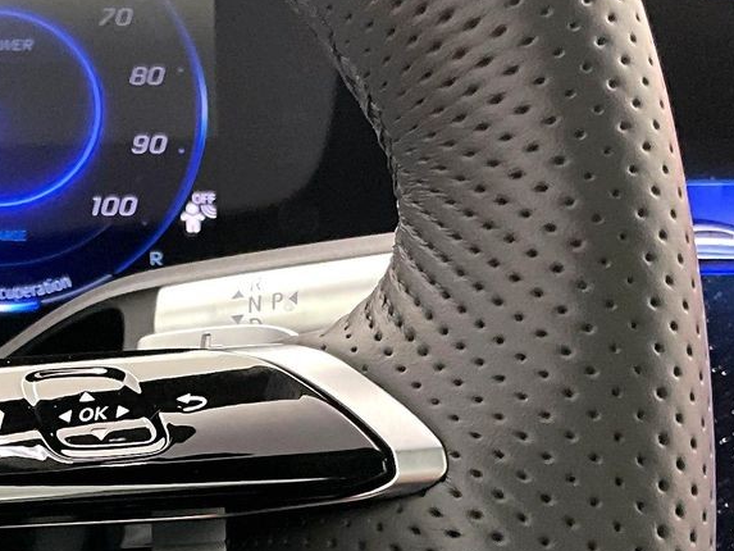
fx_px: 1718
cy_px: 589
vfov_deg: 17.7
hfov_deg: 23.6
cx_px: 114
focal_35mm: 81
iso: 400
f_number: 1.8
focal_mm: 3
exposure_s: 1/27
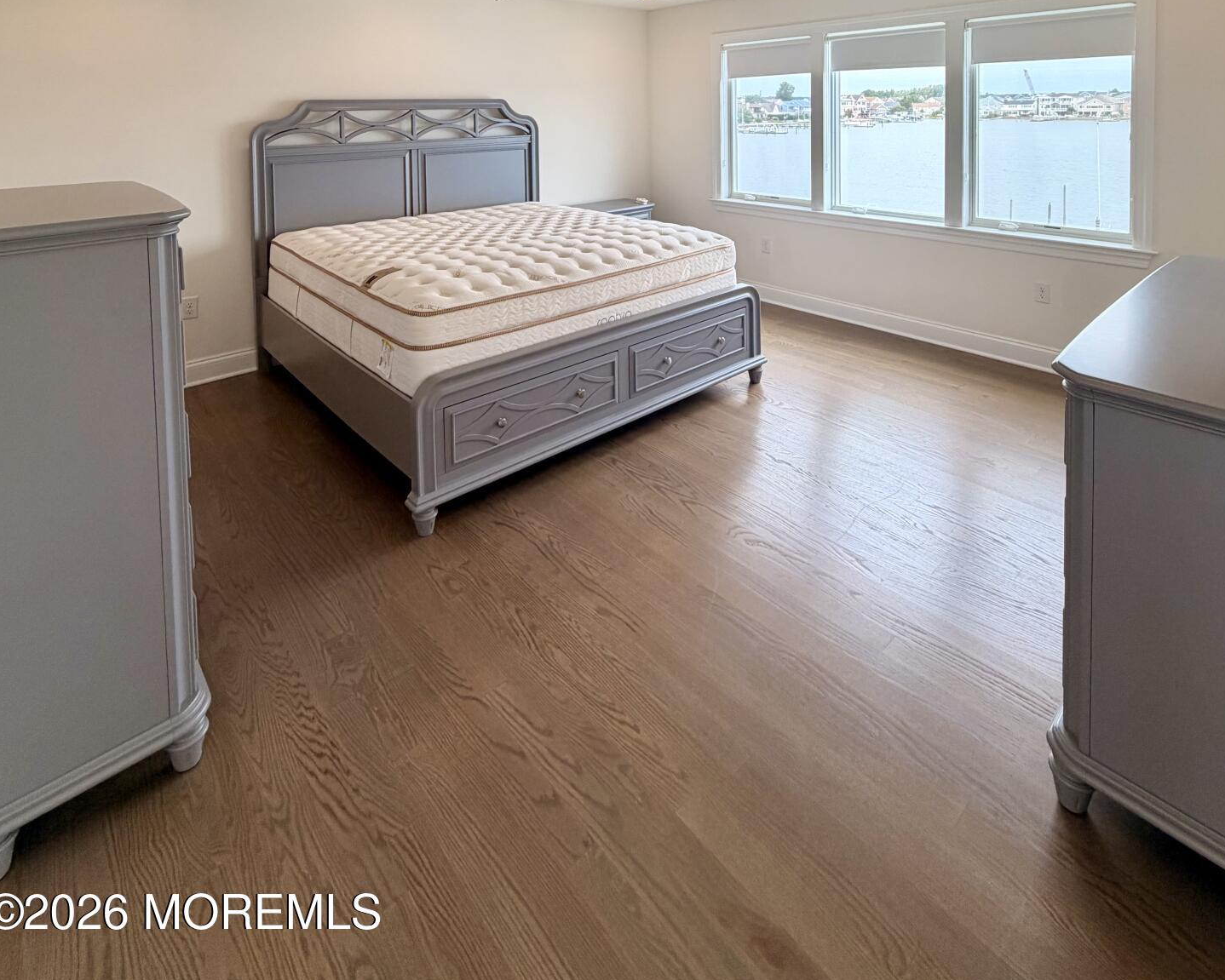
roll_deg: +0.4
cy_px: 139
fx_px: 689
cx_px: 622
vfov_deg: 62.1
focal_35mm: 19
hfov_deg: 83.3
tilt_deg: -2.4
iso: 80
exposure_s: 1/120
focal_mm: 2.22
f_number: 2.2
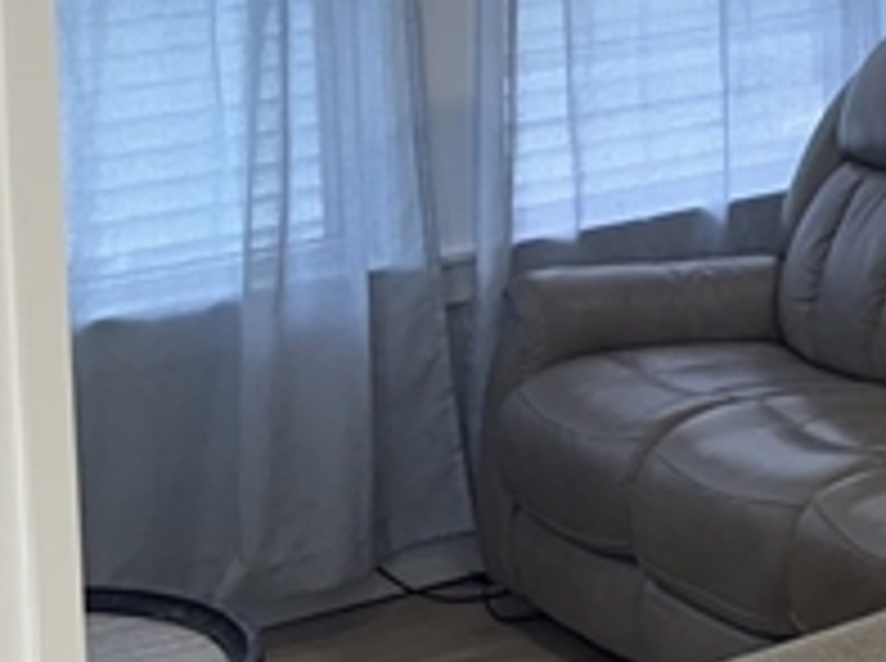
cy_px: -331
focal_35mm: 119
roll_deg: +2.0
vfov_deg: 11.9
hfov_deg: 14.8
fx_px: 3040
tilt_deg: -3.6
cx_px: 1504
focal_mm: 6.76
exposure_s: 1/120
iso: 64
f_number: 1.78
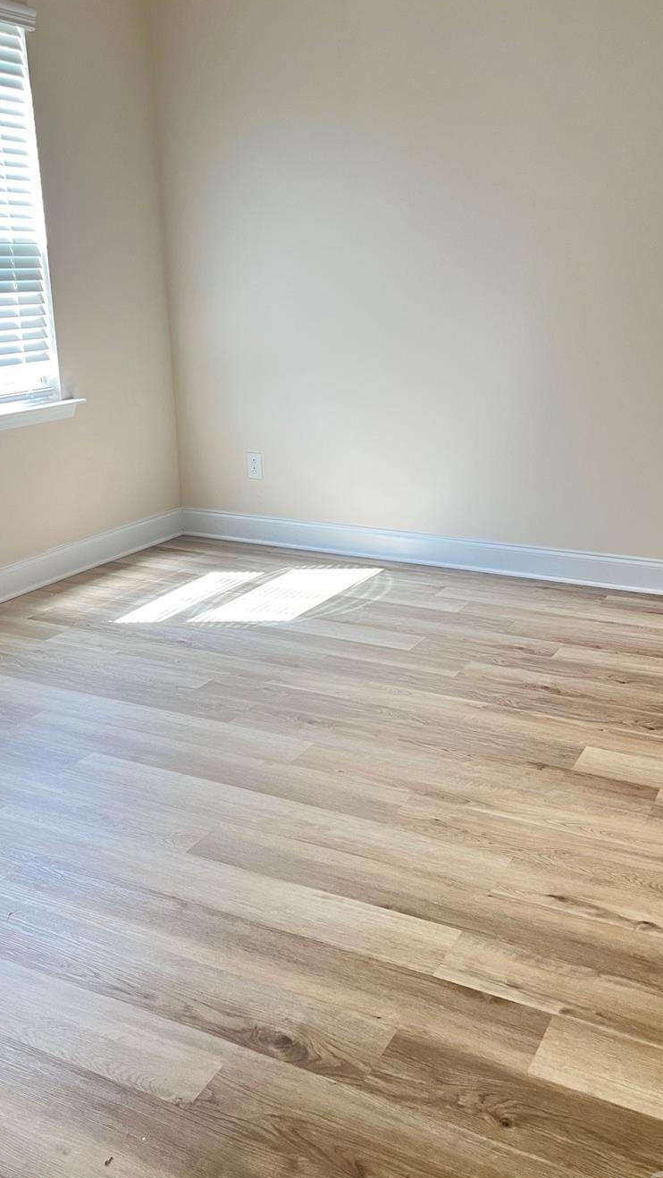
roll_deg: +0.7
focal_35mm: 33
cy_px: 547
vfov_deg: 59.4
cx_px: 379
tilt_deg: -15.8
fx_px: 1031
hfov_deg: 35.6
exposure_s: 1/60
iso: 160
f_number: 1.6
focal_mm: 5.1
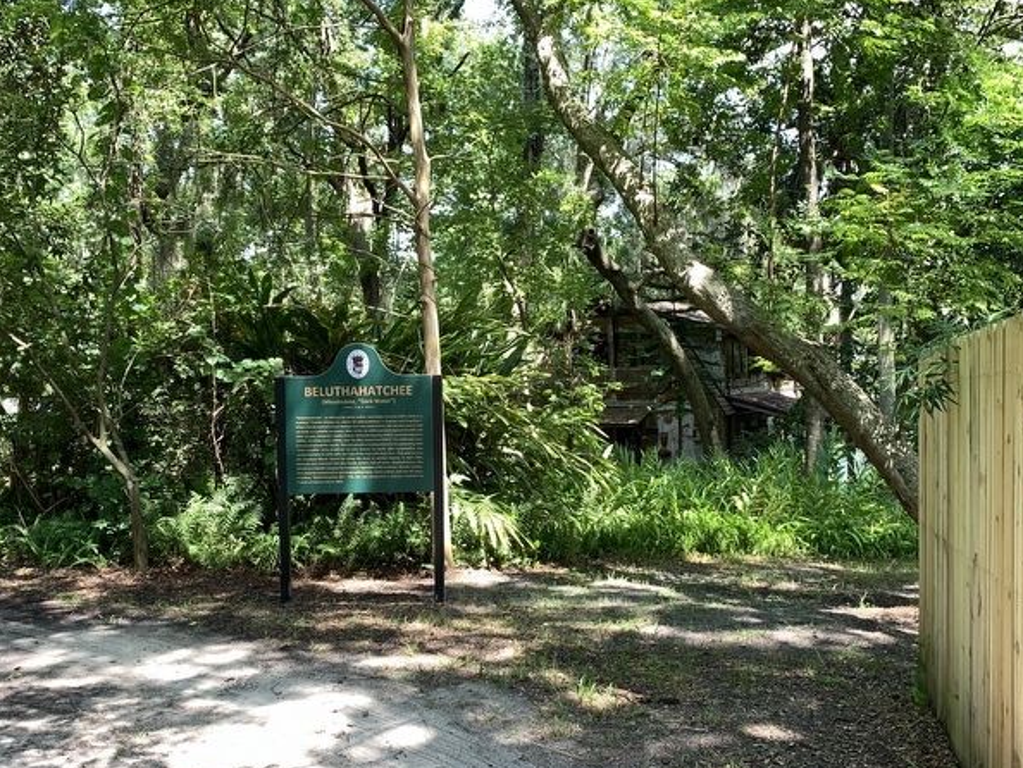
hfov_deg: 52.5
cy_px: 424
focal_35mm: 35
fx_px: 1035
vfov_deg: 40.7
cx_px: 465
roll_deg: +1.4
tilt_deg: -1.5
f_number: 1.8
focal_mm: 4.25
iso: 25
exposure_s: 1/126
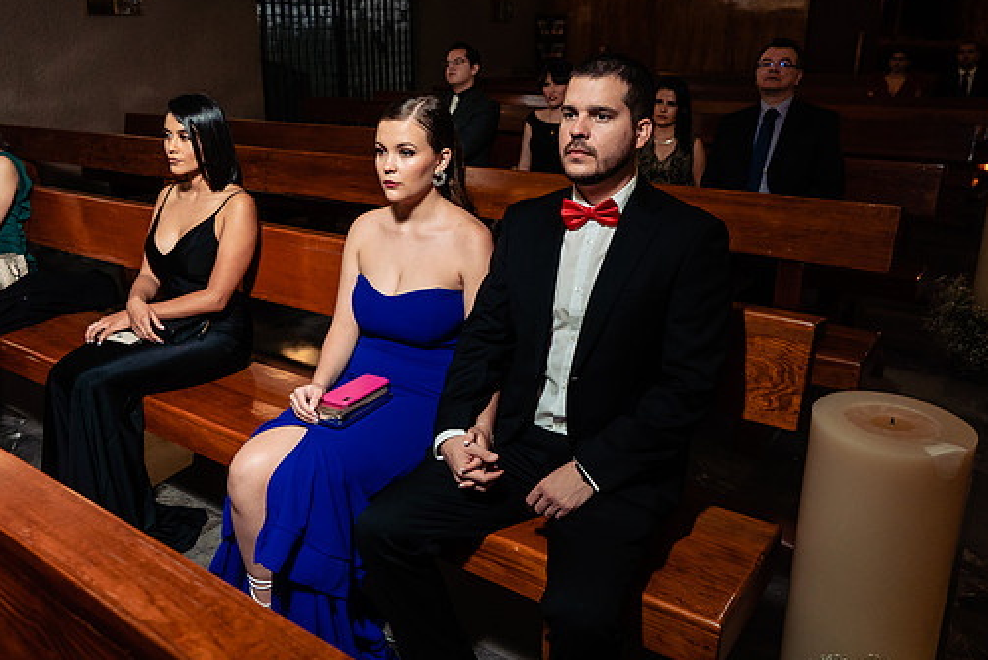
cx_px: 445
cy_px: 289
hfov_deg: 63.5
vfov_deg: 44.9
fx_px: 796
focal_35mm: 29
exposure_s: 1/160
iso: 1250
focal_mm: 25
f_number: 4
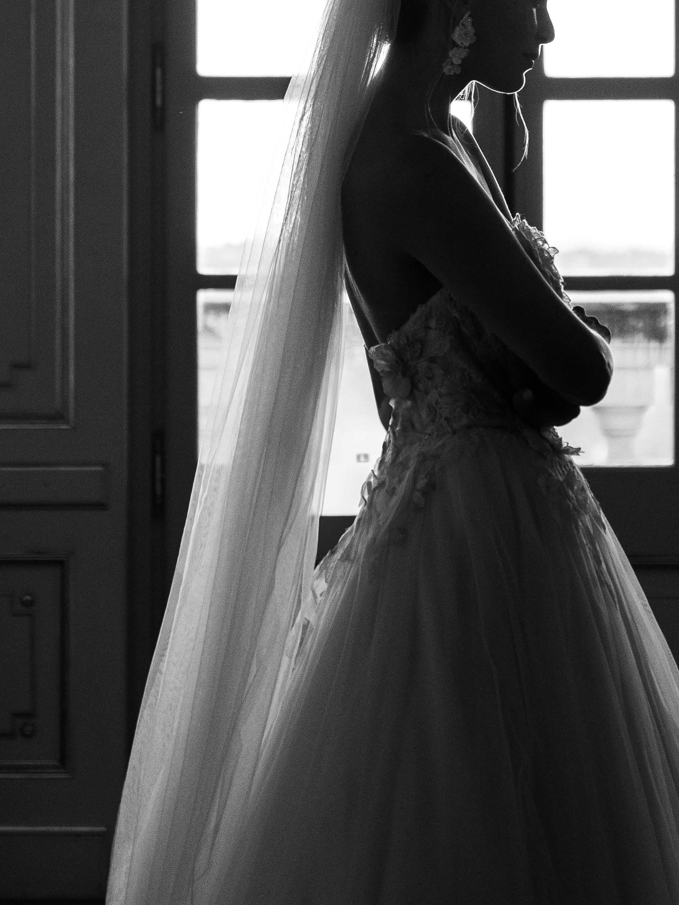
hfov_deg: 8.0
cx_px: 386
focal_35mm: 186
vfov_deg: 10.6
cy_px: 231
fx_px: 4865
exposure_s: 1/500
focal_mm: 70
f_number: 2.8
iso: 1250
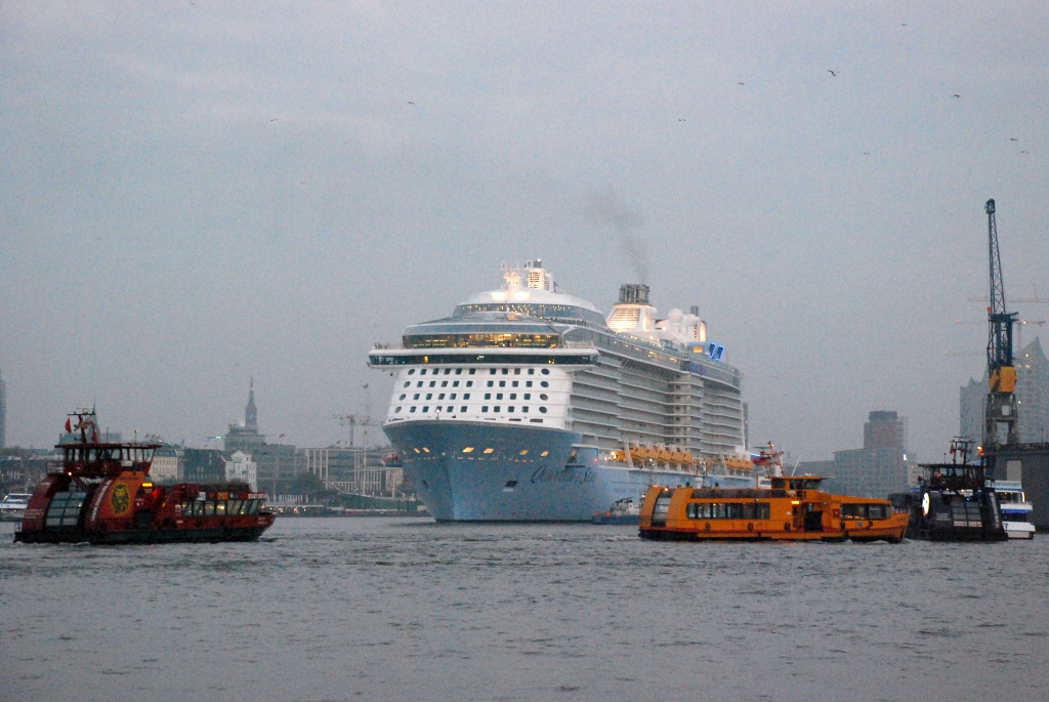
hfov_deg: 19.4
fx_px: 3063
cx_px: 524
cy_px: 351
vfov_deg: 13.1
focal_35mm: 105
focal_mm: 70
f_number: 5.6
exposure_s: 1/60
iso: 1600
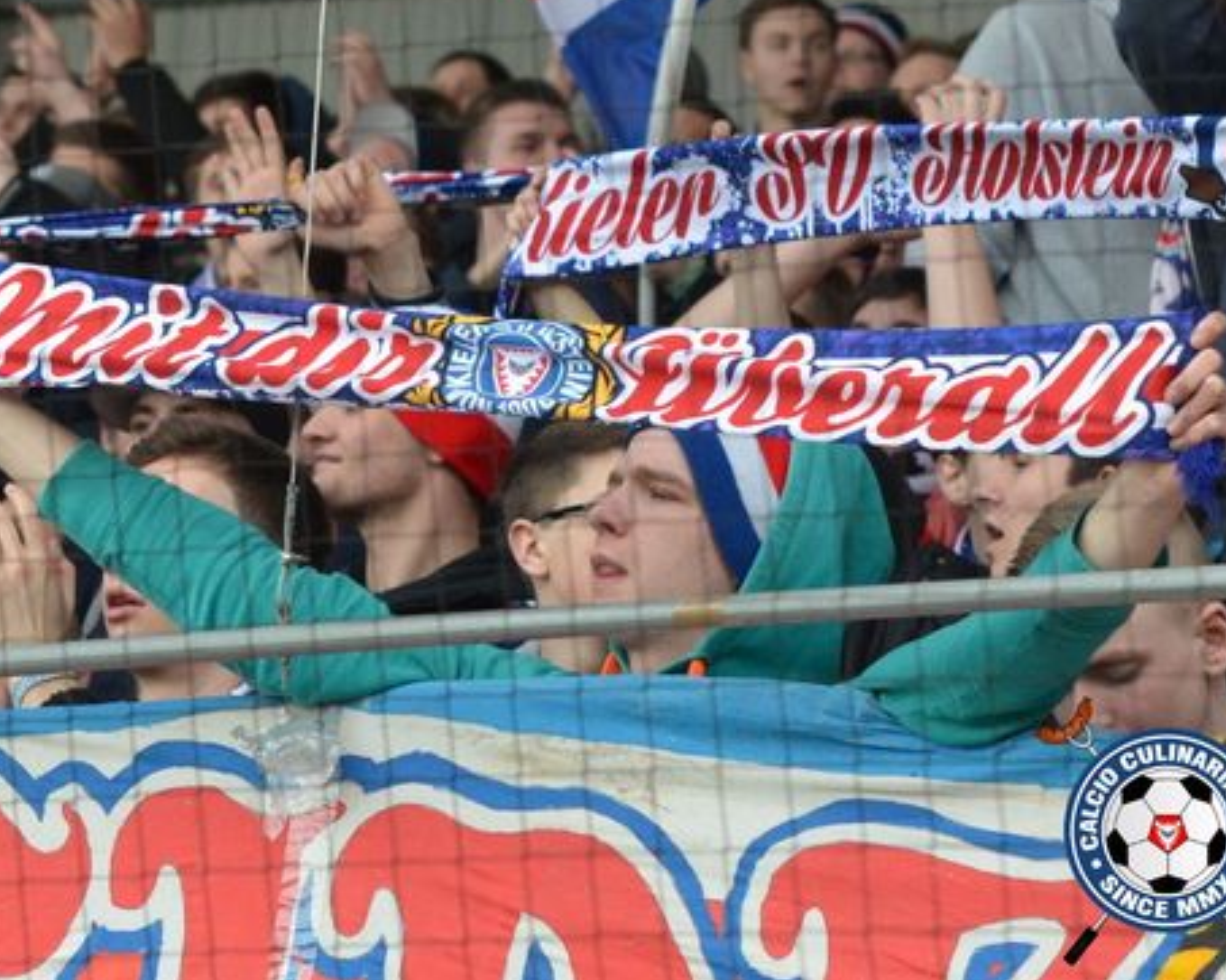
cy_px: 474
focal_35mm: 124
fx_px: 4497
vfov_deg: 12.4
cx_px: 576
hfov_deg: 15.5
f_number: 4
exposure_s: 1/1000
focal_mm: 70
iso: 1250
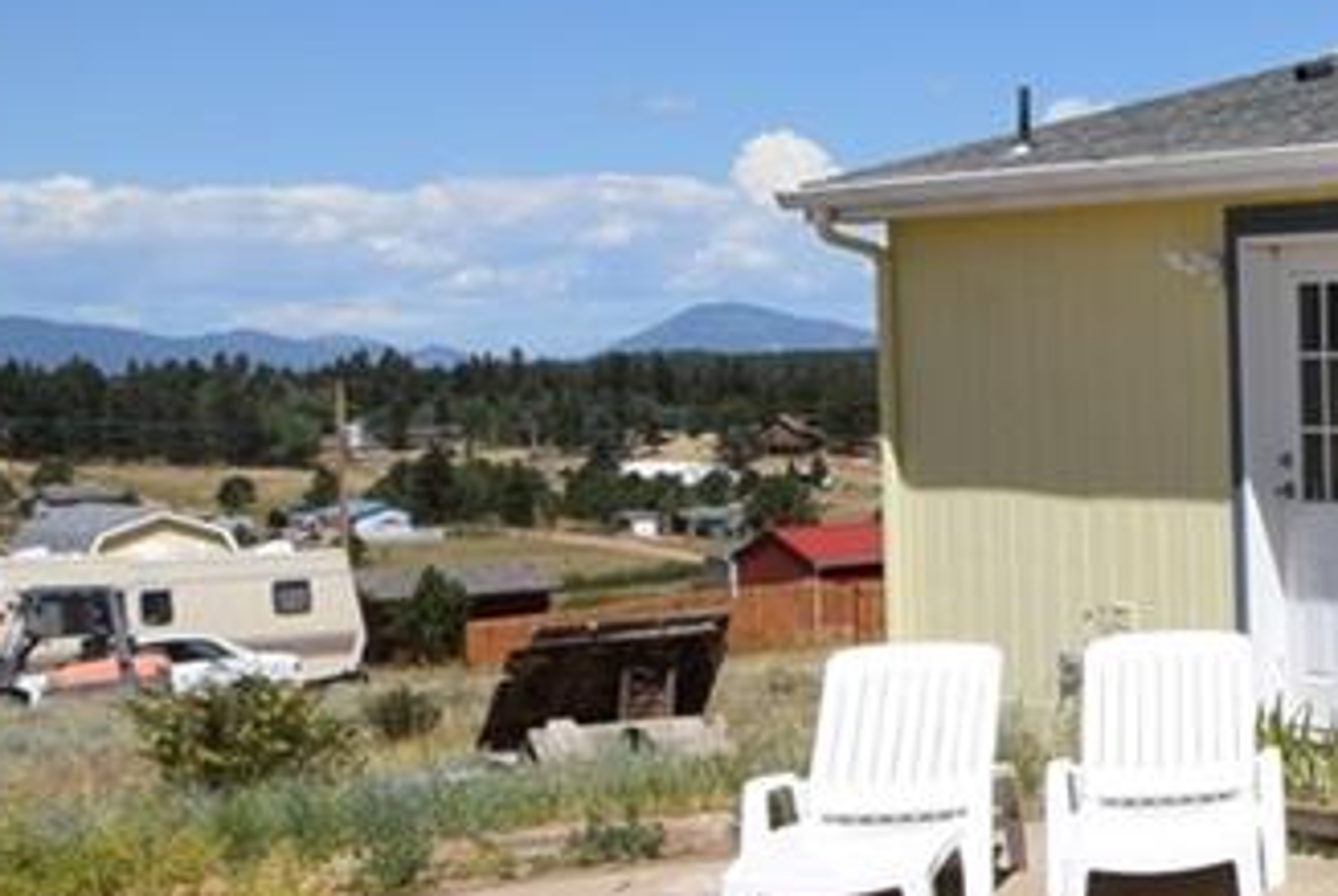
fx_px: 2754
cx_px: 2134
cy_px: 385
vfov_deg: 18.5
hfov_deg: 21.7
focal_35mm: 74
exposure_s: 1/400
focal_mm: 10
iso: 200
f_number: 10
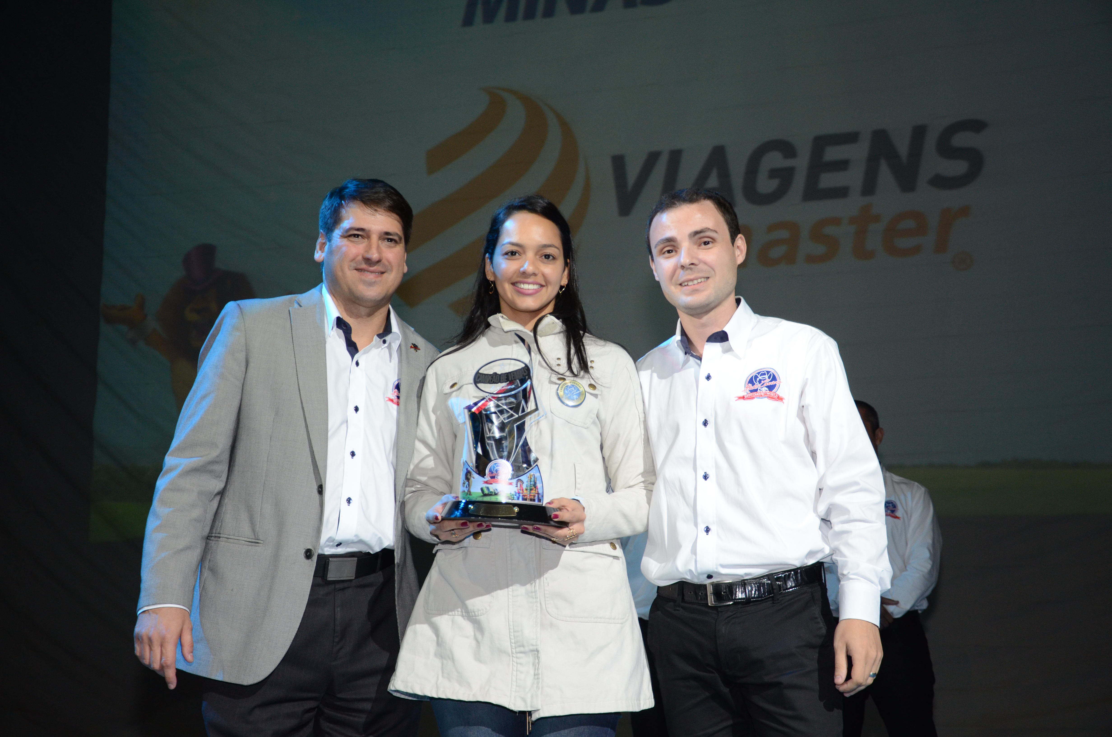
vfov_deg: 26.4
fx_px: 1572
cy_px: 368
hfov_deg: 39.0
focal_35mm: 51
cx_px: 556
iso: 1000
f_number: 4.2
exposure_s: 1/125
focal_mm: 34
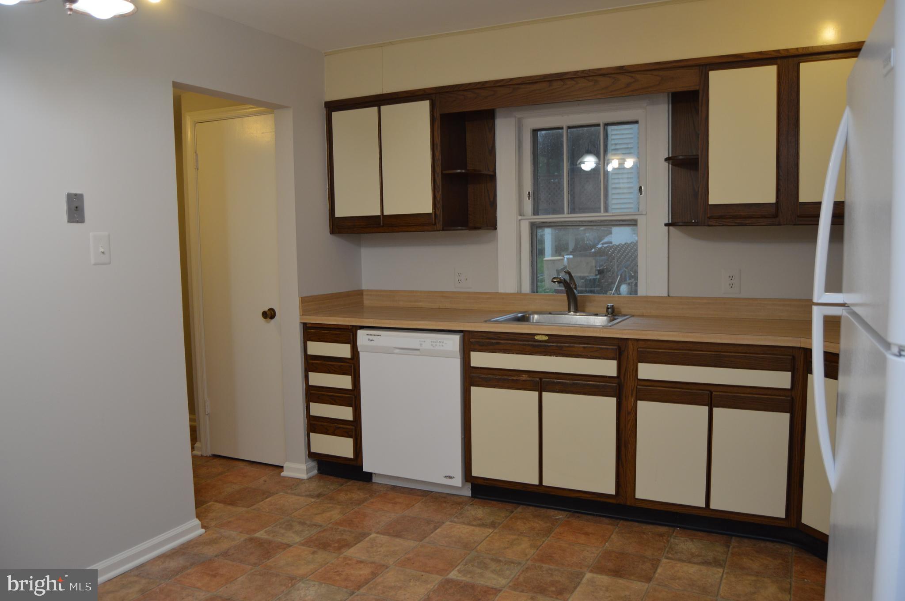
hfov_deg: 67.4
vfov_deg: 47.8
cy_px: 300
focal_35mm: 27
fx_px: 678
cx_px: 452
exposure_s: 1/60
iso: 400
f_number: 3.5
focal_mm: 18
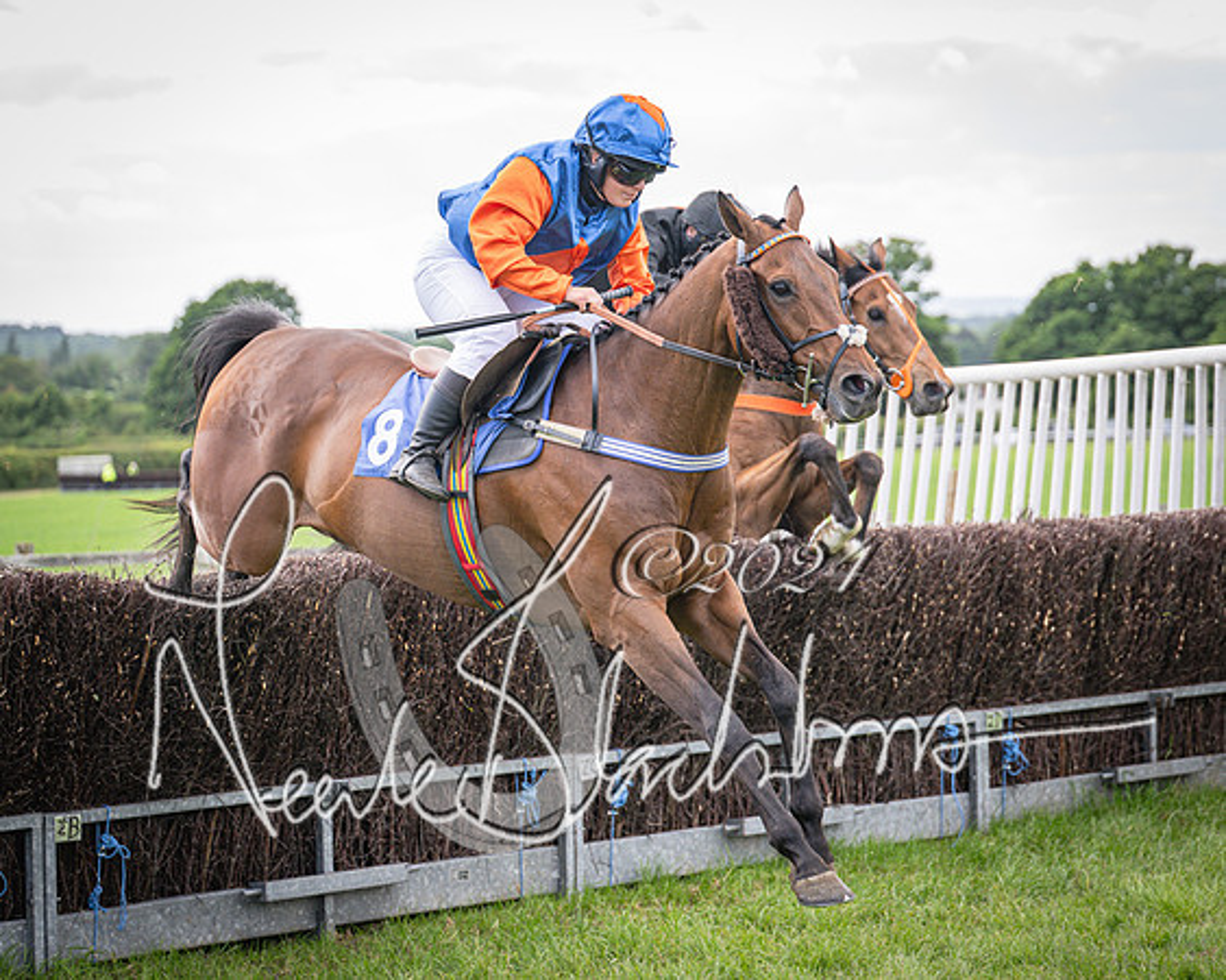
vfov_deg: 14.9
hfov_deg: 18.6
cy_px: 463
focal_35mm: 103
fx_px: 3744
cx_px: 617
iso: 400
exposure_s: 1/1600
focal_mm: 70
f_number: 2.8
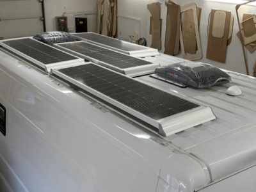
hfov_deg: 39.7
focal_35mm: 48
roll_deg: -0.4
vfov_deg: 30.3
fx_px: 355
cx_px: 128
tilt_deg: -19.7
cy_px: 96
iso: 160
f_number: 1.78
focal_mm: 6.86
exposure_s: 1/100
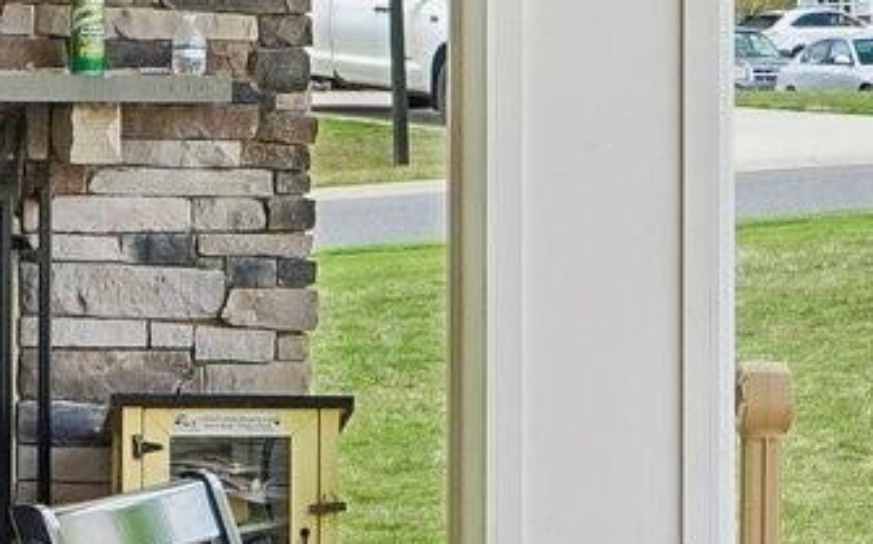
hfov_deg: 11.0
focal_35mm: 187
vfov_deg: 7.0
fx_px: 4447
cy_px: 147
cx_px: -201
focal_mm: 20
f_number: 8
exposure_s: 1/30
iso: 125
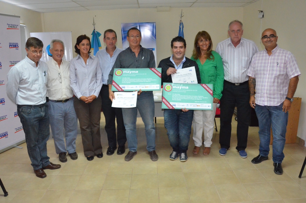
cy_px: 102
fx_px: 229
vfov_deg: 47.7
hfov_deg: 67.5
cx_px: 153
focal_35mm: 27
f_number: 8
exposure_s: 1/80
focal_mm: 18
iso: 5000
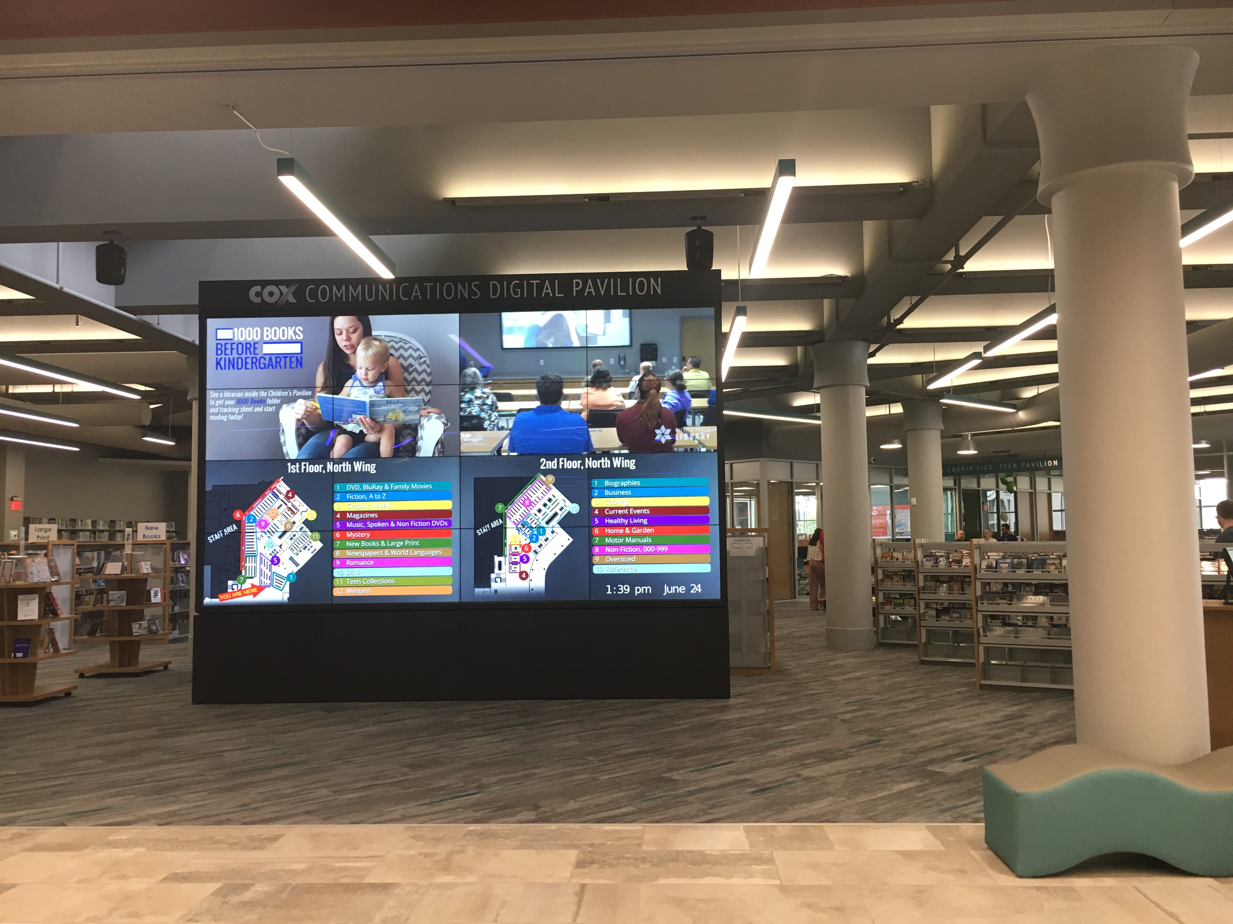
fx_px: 1033
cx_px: 616
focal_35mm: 29
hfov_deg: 61.7
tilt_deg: +4.1
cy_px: 462
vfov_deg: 48.2
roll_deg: +0.1
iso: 40
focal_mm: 4.15
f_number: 2.2
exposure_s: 1/30
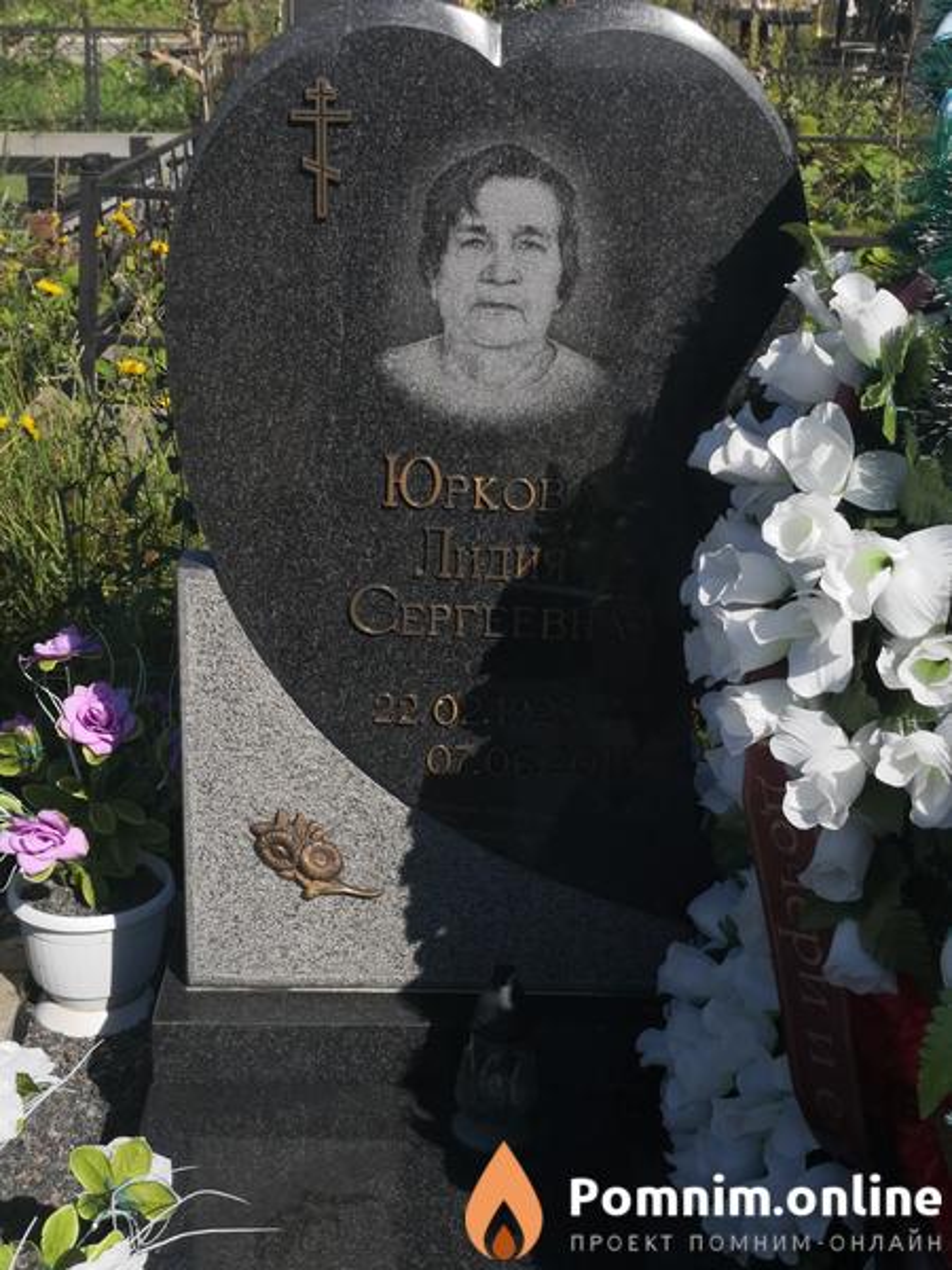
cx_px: 476
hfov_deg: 31.5
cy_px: 635
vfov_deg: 41.2
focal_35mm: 46
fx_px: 1687
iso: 50
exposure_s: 1/3484
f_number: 1.6
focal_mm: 3.95
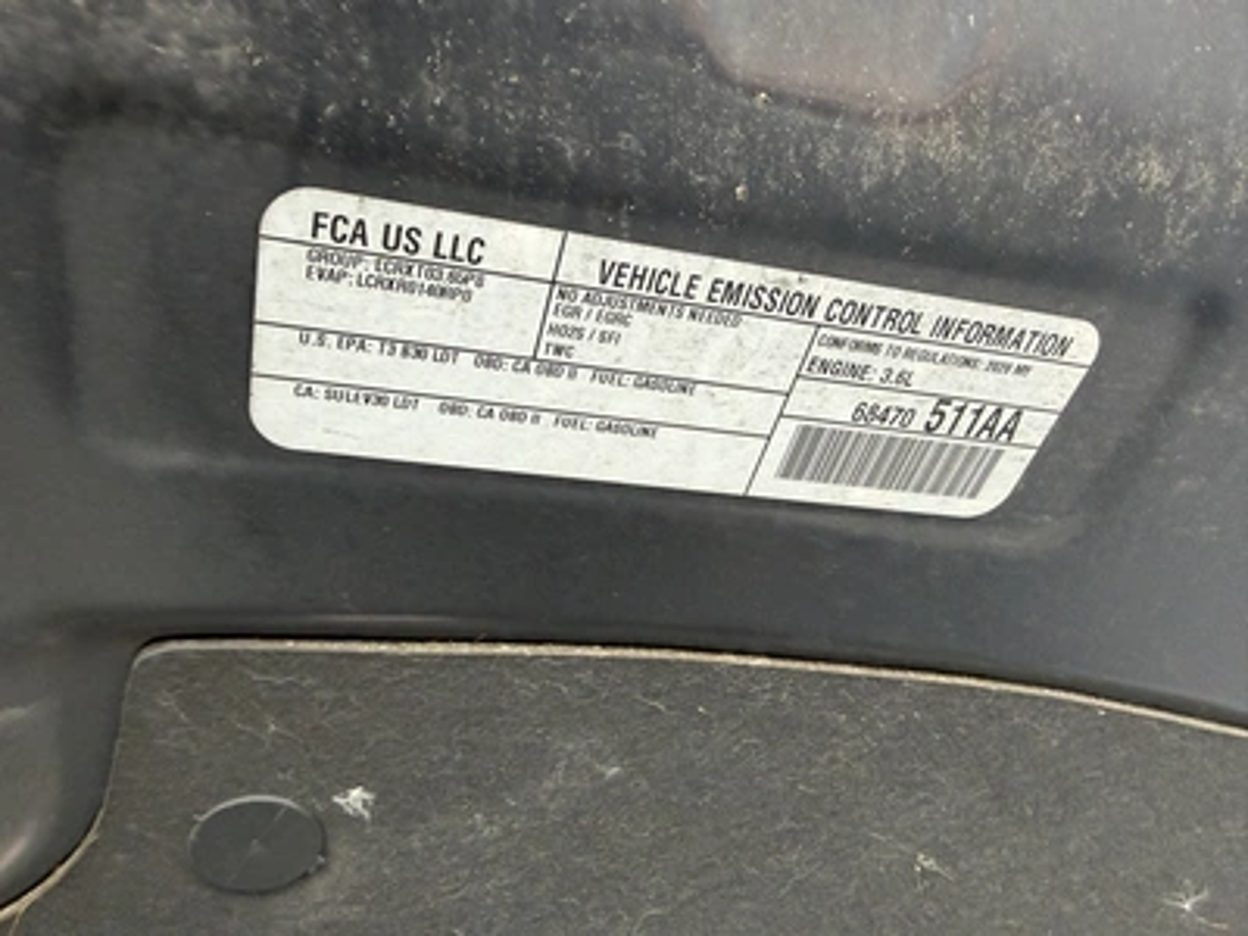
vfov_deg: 56.8
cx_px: 624
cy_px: 468
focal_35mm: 24
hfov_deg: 71.6
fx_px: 865
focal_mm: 2.22
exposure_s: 1/121
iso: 250
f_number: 2.2
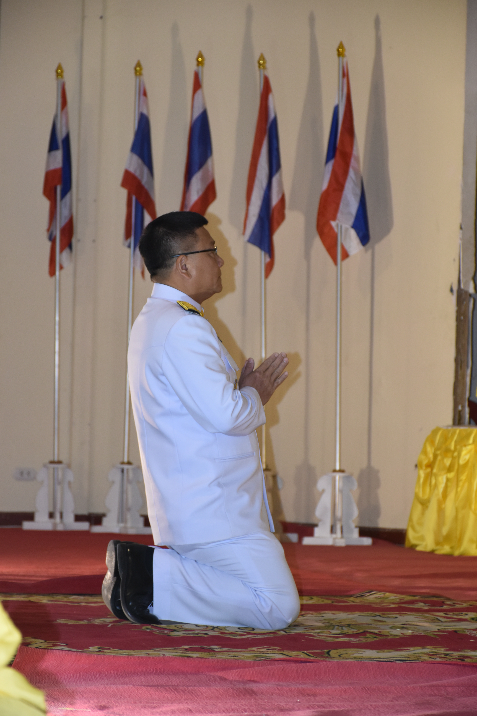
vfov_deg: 14.4
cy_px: 358
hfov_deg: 9.6
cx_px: 238
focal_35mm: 142
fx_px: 2832
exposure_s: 1/80
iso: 800
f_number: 5.3
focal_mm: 95
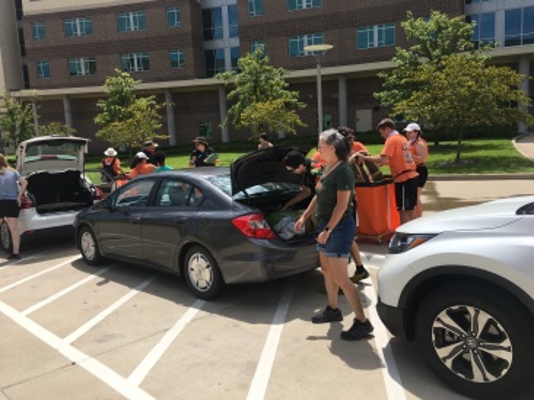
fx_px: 447
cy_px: 200
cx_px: 267
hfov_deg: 61.7
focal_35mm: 29
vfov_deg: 48.2
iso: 25
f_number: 2.2
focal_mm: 4.15
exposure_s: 1/2262
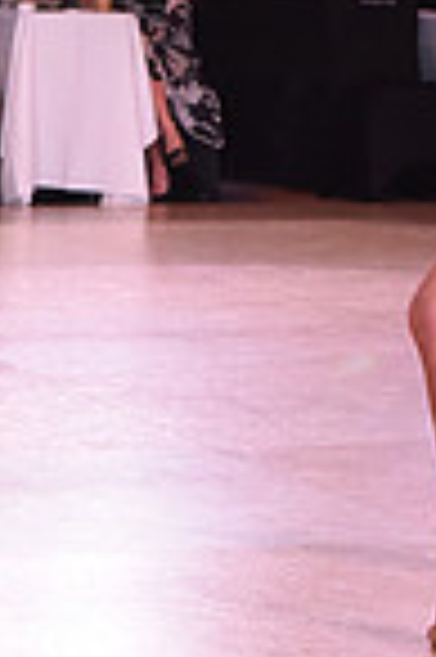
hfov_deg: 6.3
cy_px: -194
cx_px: 281
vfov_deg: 9.3
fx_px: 3988
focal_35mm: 219
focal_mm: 55
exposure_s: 1/320
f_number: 7.1
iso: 2500
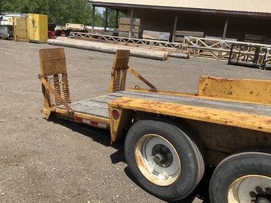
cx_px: 136
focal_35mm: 29
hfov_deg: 61.7
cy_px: 102
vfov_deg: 48.2
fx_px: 227
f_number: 1.8
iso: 25
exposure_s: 1/1675
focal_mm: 3
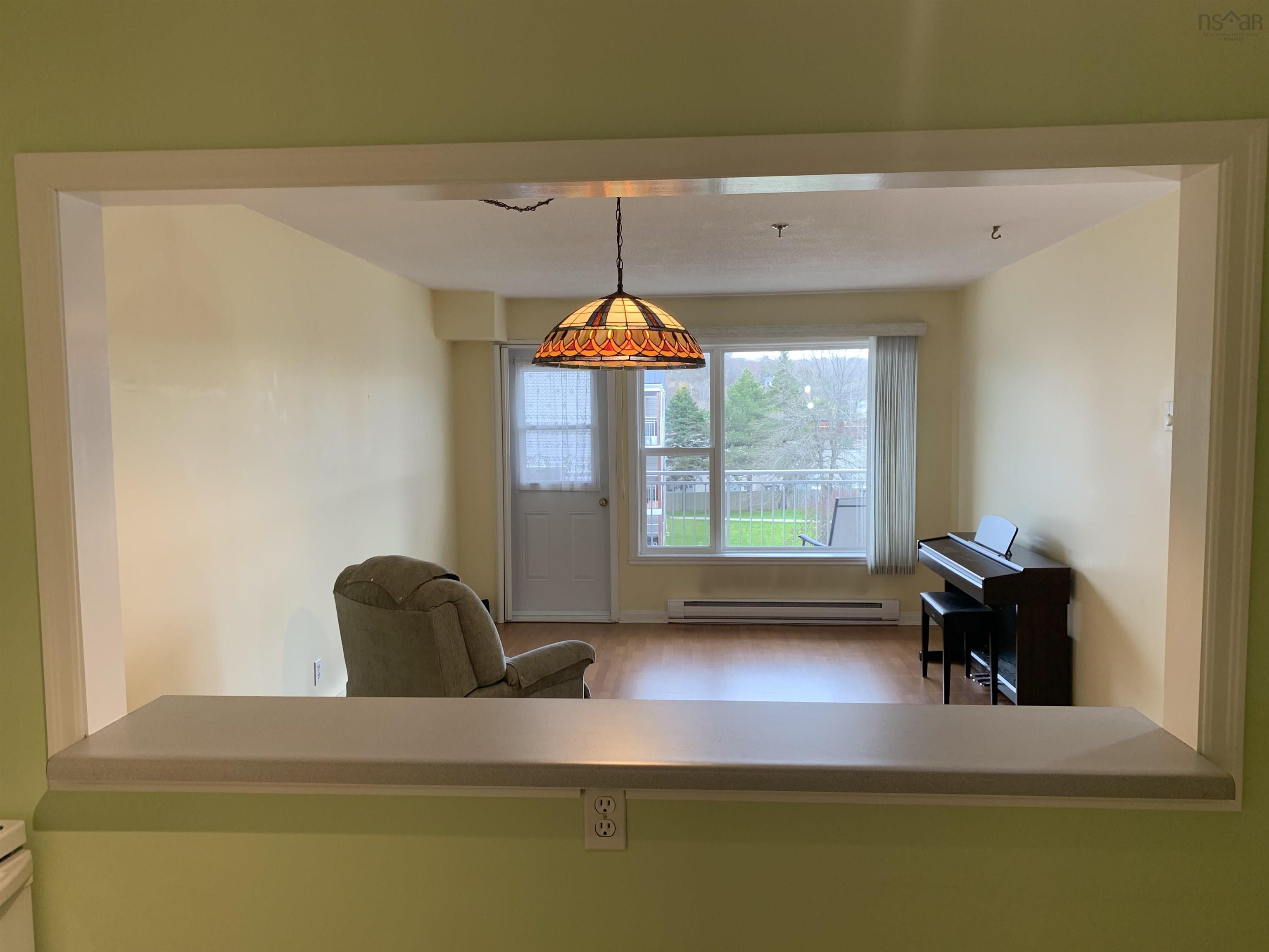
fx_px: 953
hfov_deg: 67.3
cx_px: 634
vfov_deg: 53.1
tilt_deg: -5.4
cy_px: 476
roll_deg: +0.9
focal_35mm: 26
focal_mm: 4.25
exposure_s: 1/120
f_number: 1.8
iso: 80
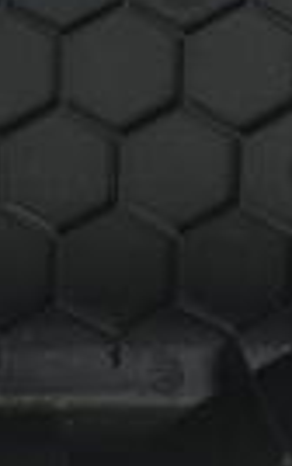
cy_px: -160
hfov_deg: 8.8
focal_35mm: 147
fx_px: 1868
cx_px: -122
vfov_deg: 13.6
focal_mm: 4.15
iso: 32
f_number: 2.2
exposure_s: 1/50
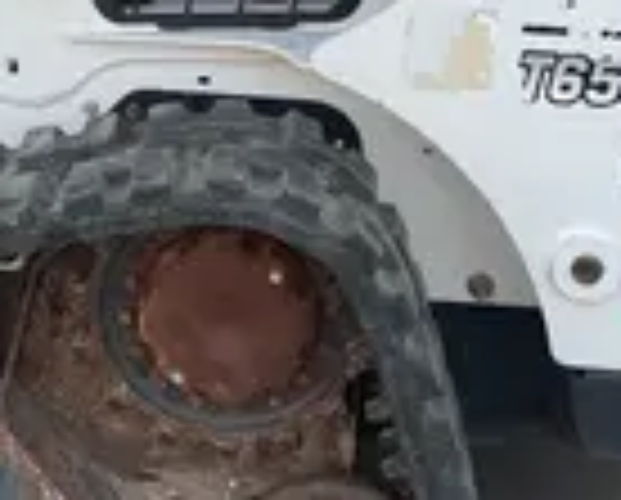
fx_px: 1860
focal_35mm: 101
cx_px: 50
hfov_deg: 18.6
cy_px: -7
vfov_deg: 15.0
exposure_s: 1/121
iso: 40
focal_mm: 4.2
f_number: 1.6
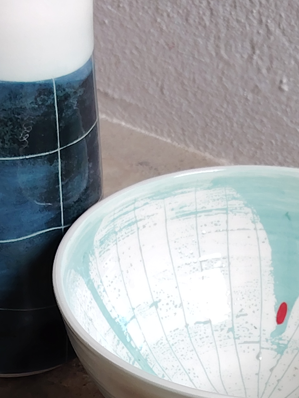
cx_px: 127
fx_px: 1428
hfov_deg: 11.9
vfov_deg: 15.6
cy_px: 394
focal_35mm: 124
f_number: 1.75
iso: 1225
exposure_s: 1/25
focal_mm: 5.25
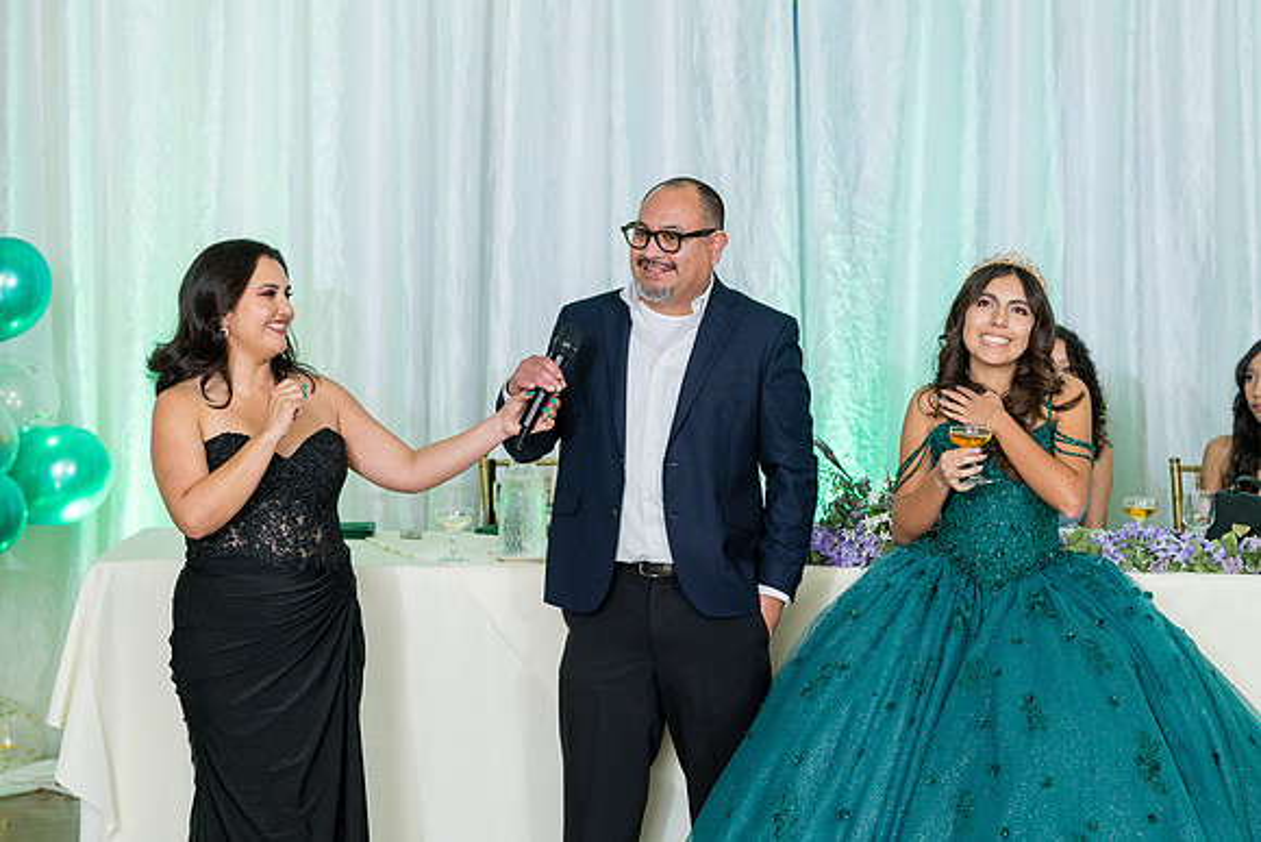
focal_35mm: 75
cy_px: 421
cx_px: 630
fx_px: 2628
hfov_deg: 27.0
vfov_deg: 18.2
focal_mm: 75
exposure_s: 1/250
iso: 1600
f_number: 2.8
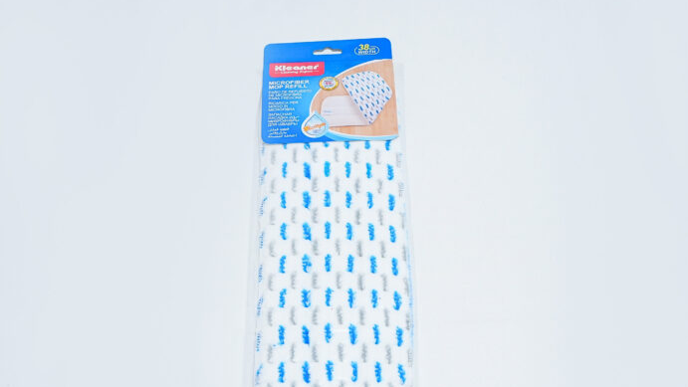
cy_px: 218
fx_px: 949
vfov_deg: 23.1
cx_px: 341
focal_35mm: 52
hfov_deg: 39.9
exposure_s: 1/160
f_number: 9
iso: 2500
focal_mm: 33
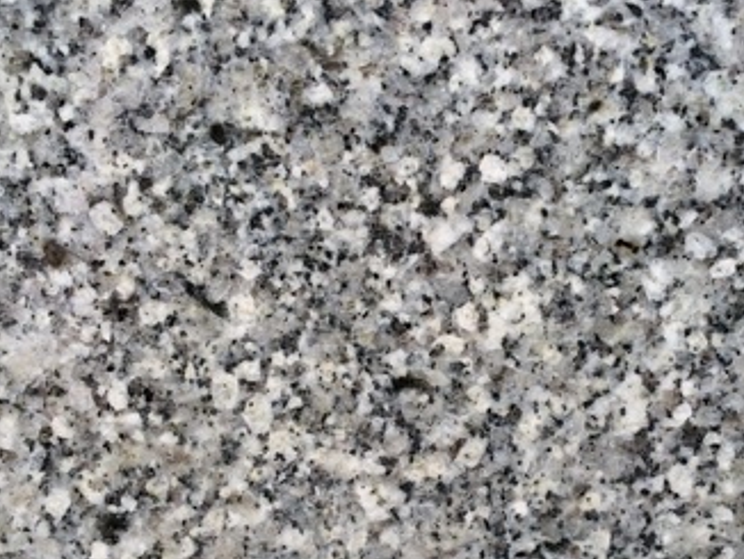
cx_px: 456
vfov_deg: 31.4
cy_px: 341
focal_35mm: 46
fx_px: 989
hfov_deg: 41.0
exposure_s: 1/370
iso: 32
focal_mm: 4.12
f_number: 2.2
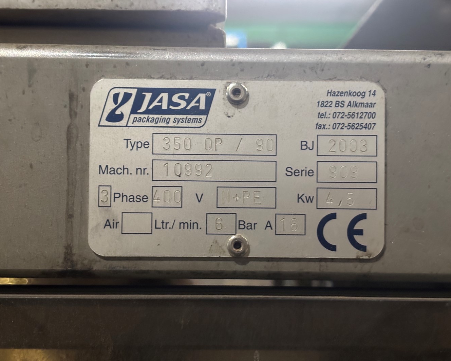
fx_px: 734
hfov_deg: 34.2
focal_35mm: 55
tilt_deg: +2.6
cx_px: 231
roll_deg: -1.0
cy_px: 181
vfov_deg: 27.6
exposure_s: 1/25
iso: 400
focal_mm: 5.96
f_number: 1.6
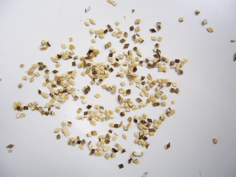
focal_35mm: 35
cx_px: 118
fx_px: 239
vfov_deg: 40.7
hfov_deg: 52.6
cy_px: 88
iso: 200
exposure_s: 1/13
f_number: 2.8
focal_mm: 5.8
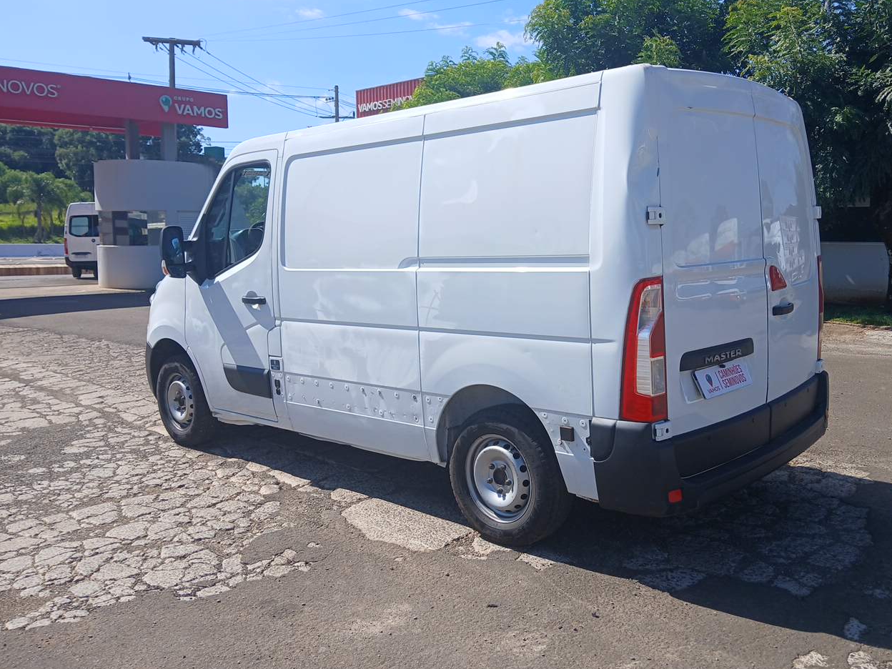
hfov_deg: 59.8
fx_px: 773
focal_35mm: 30
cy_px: 309
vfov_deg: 46.8
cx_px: 501
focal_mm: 3.98
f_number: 1.8
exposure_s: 1/597
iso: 20
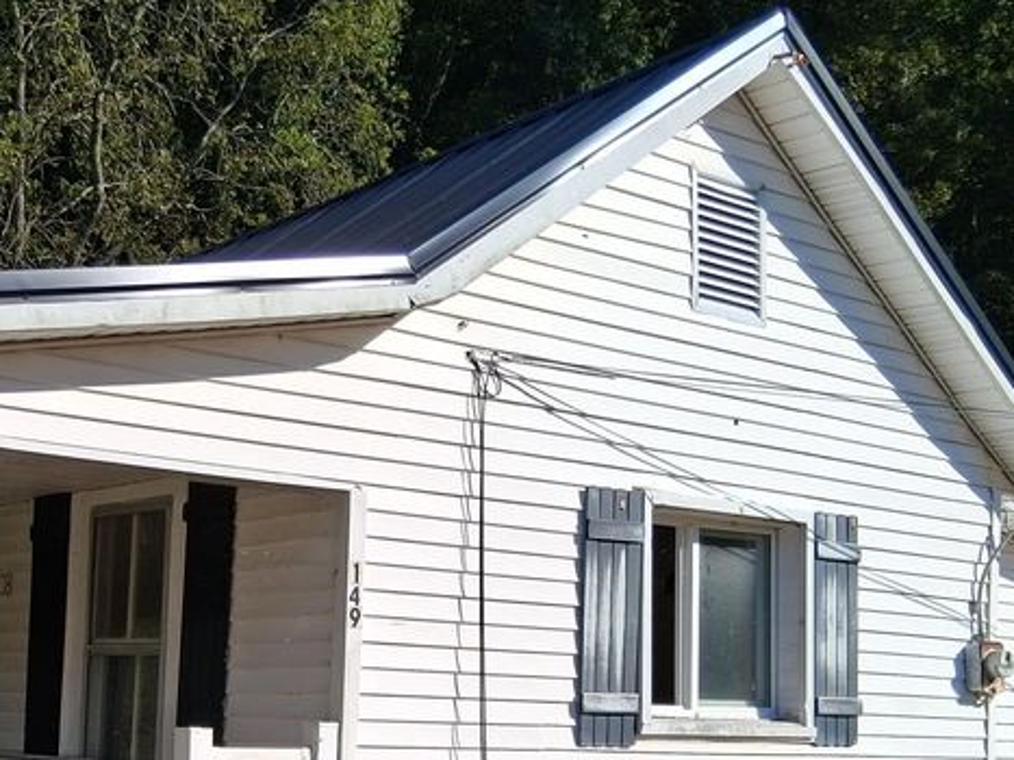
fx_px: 1669
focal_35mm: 57
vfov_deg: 24.7
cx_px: 137
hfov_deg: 32.4
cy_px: 725
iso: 25
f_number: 1.8
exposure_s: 1/1019
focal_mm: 3.98
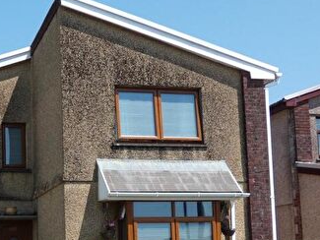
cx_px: 46
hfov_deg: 26.7
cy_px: 195
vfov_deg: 20.5
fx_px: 657
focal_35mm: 71
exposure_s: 1/800
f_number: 3.4
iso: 80
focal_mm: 6
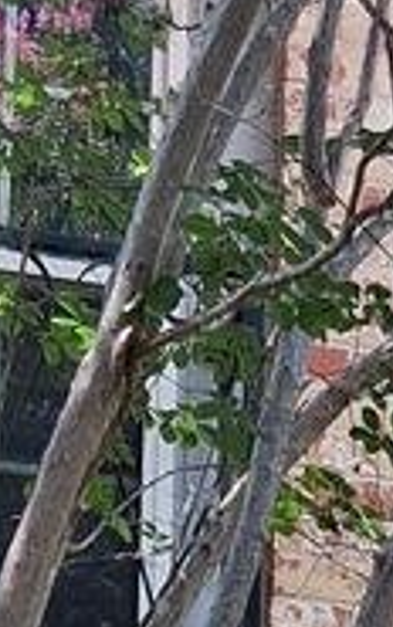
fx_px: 3659
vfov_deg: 9.1
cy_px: 1291
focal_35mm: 214
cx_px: 657
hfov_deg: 6.1
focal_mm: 3.98
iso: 25
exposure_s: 1/124
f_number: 1.8
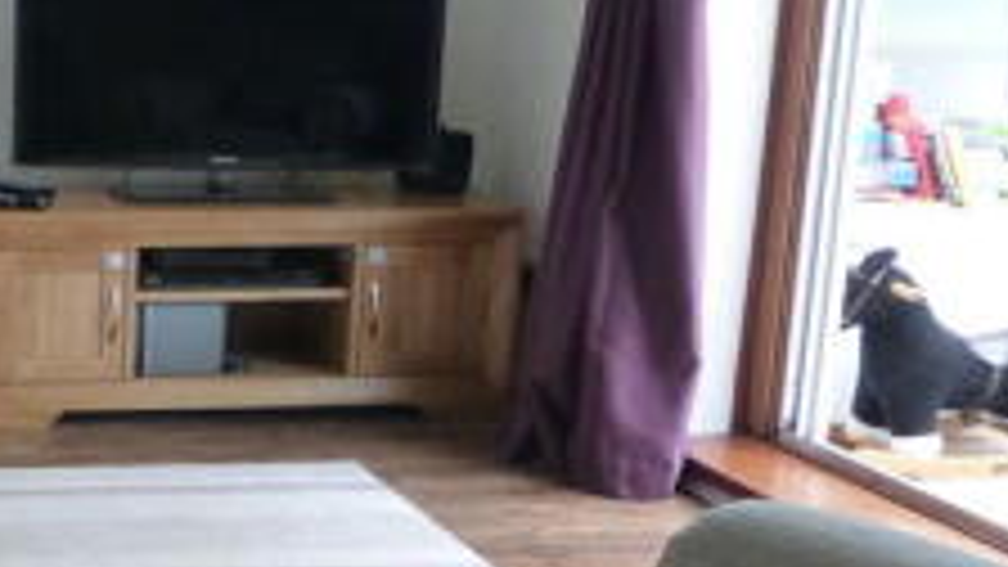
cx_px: -173
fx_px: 1818
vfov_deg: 17.7
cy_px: 398
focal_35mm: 68
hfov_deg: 27.6
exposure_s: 1/60
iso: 400
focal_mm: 4.3
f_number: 3.3
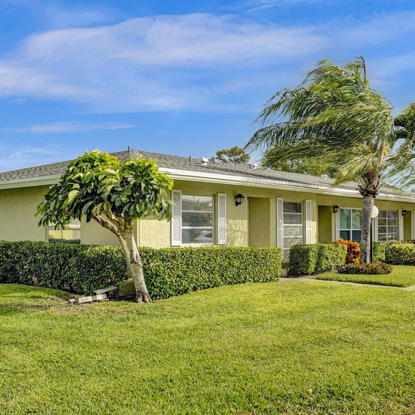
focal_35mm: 41
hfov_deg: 40.5
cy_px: 219
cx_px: 145
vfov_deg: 40.9
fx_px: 556
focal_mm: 29
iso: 800
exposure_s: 1/8000
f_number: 4
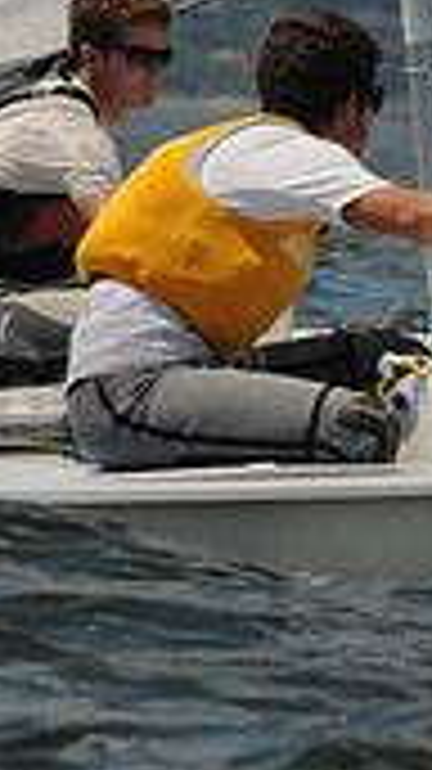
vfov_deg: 1.4
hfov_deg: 0.8
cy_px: 128
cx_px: 500
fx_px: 32652
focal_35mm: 1601
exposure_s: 1/500
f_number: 10
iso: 200
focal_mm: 300
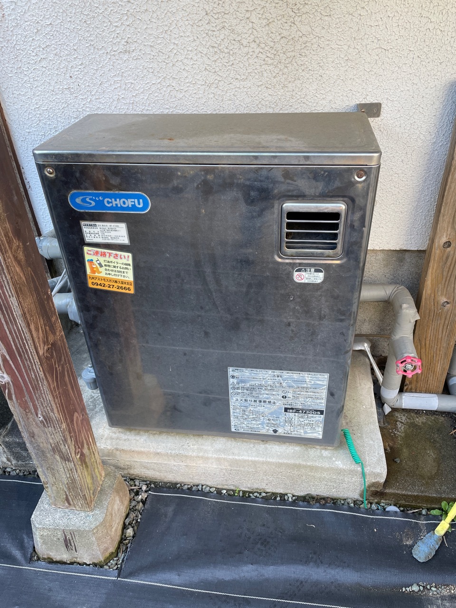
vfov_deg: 67.3
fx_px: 457
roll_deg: +2.0
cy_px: 304
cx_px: 228
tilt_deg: -35.0
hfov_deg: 53.1
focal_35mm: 26
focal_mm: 4.2
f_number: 1.6
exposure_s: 1/121
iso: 40
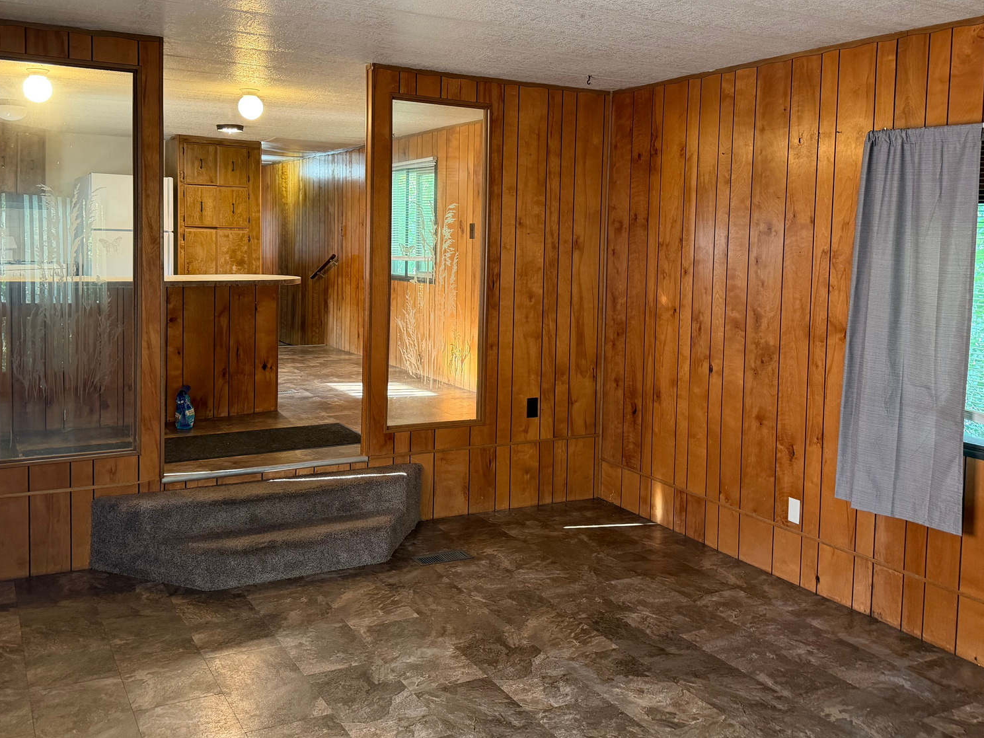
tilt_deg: -4.6
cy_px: 290
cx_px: 482
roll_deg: -1.6
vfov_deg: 42.7
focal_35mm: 33
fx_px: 938
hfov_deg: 55.3
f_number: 1.78
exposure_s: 1/60
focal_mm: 6.76
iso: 400
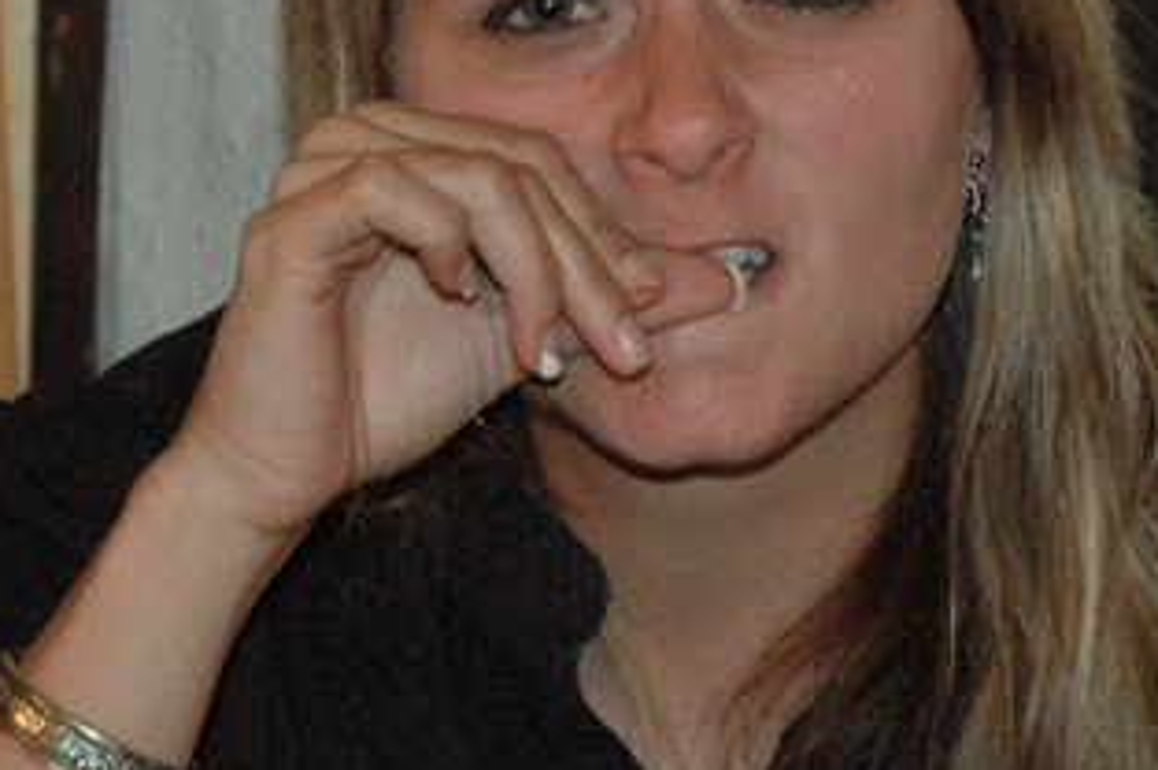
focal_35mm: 215
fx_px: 6909
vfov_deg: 6.4
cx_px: 666
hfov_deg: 9.6
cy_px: -7
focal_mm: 56
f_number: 5
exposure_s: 1/60
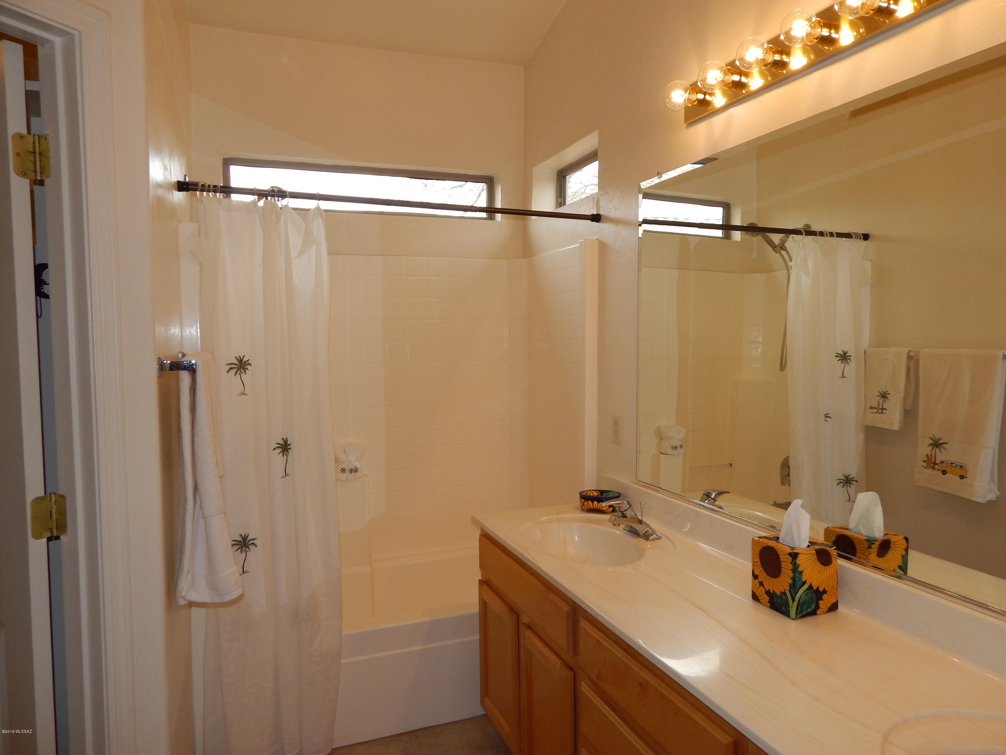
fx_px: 668
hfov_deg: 73.9
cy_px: 378
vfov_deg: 58.9
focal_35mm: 23
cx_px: 503
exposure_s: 1/100
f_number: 3
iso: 125
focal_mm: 4
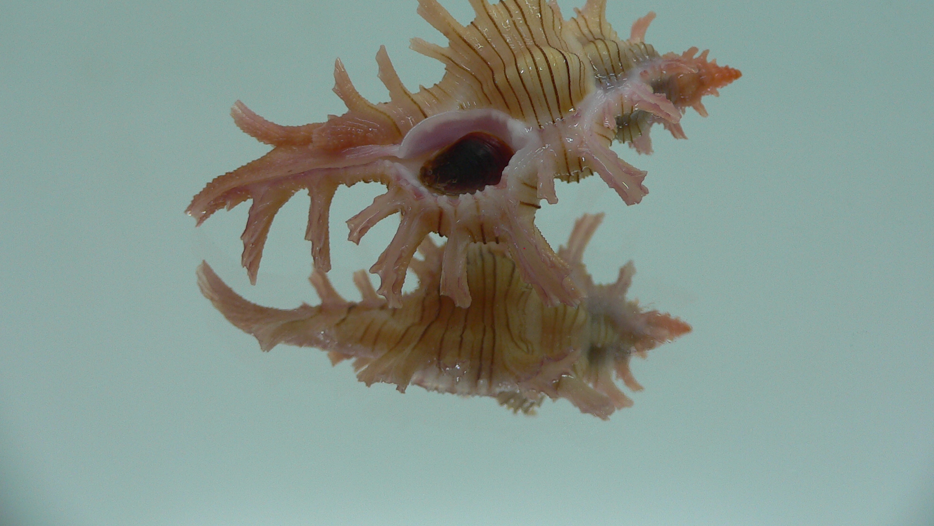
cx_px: 471
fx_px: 966
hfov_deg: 51.6
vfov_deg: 30.2
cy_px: 178
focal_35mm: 39
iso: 80
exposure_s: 1/60
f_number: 2.8
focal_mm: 4.6
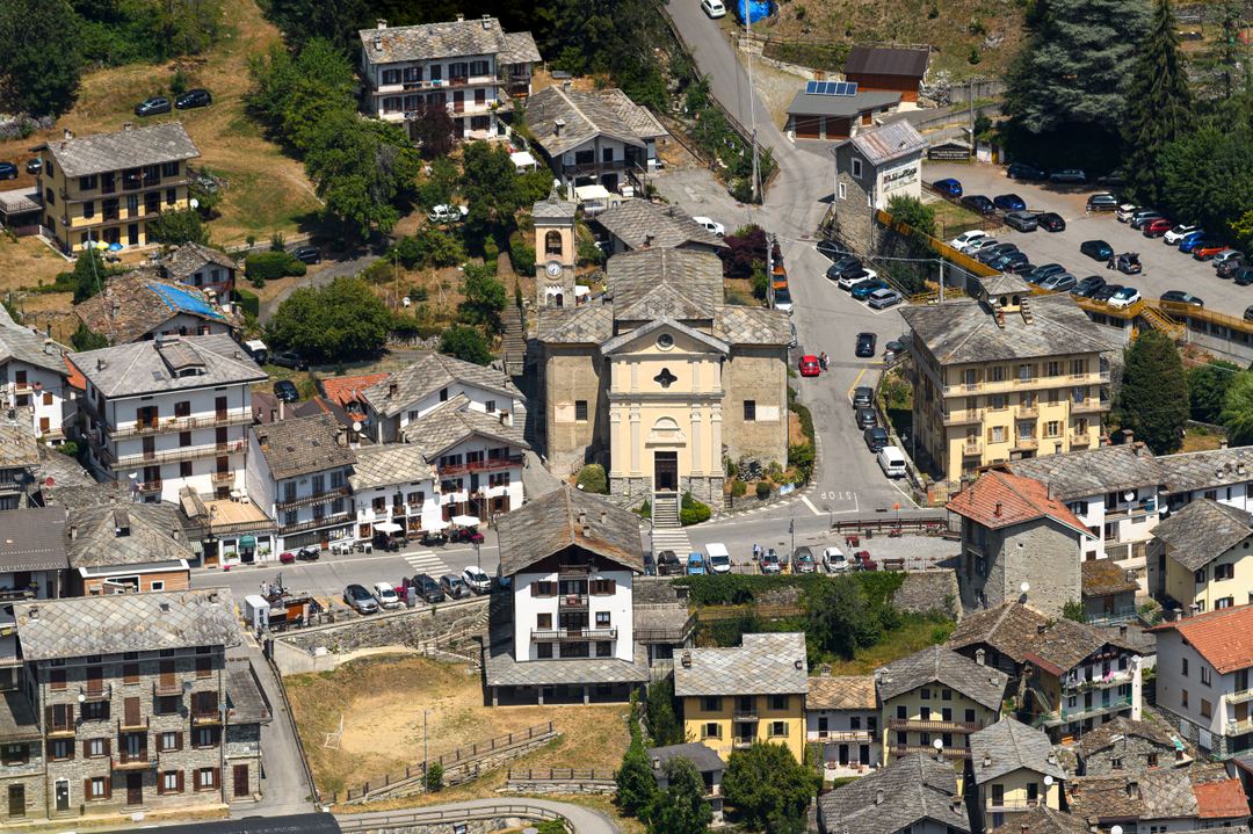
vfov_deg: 4.5
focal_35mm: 308
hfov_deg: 6.7
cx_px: 626
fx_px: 10705
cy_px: 417
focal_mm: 200
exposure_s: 1/2000
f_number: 5.6
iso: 125
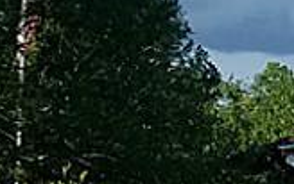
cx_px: 538
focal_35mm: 172
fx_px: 1380
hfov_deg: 11.3
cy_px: 157
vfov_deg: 7.6
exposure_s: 1/1820
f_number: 1.7
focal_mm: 4.2
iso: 50
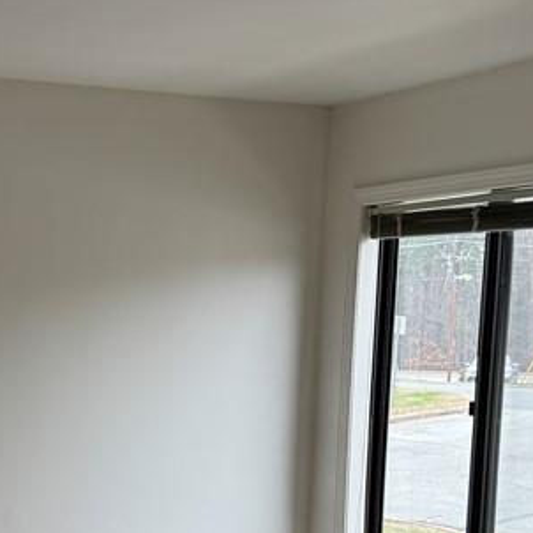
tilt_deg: -5.3
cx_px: 18
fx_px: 1254
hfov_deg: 23.1
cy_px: 443
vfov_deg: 23.6
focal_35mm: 72
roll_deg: -0.1
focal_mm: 6.76
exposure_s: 1/120
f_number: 1.78
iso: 100
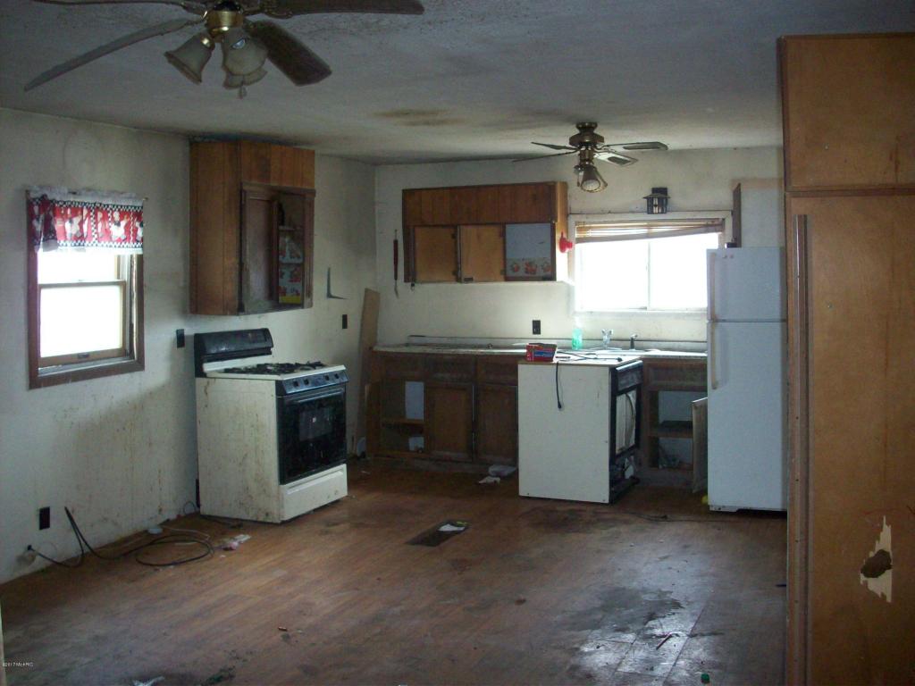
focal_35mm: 37
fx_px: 978
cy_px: 343
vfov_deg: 38.7
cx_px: 458
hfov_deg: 50.1
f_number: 2.8
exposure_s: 1/45
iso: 160
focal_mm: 6.2
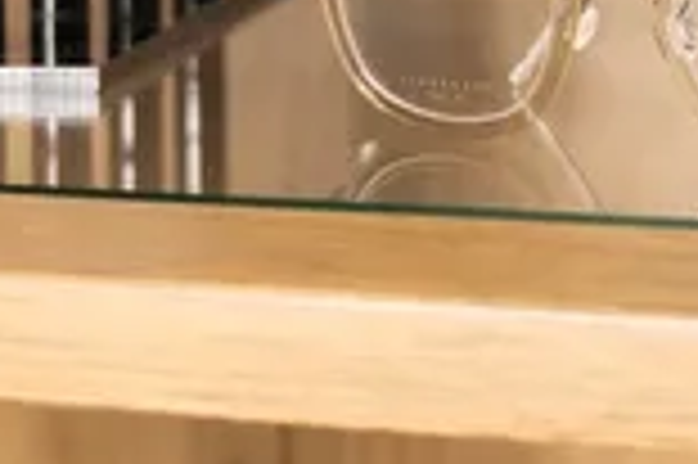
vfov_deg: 8.2
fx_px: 3002
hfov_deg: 12.9
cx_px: 833
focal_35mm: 155
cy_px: -631
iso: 320
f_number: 4
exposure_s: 1/160
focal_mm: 30
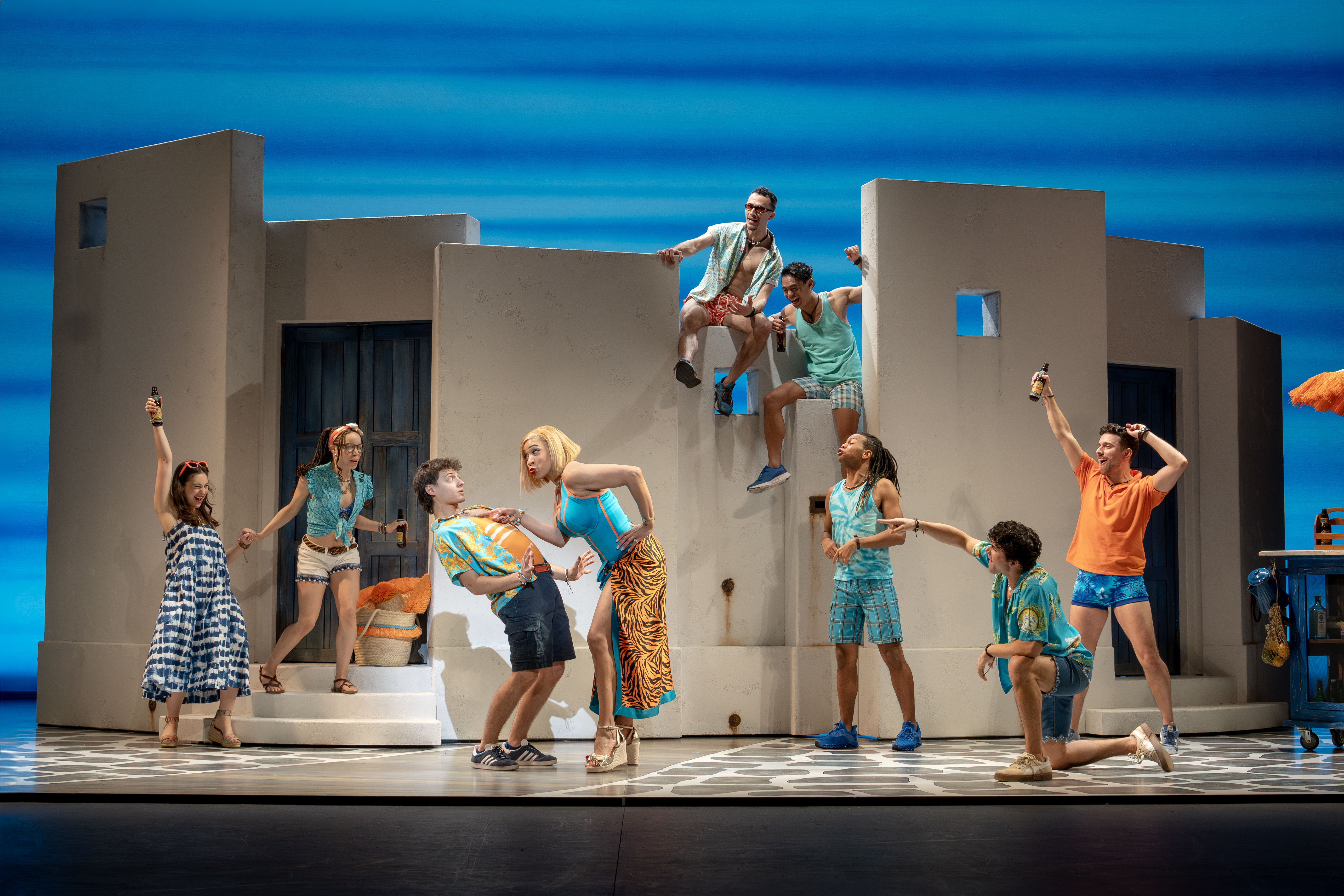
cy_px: 448
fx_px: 1941
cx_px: 672
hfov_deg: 38.2
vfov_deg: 26.0
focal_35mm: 52
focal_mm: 35
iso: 1000
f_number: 6.3
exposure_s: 1/320
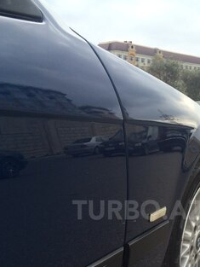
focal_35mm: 46
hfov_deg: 31.2
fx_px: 354
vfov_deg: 39.7
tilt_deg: -18.0
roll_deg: +0.5
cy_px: 210
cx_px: 138
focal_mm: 4.15
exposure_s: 1/342
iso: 32
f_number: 2.2
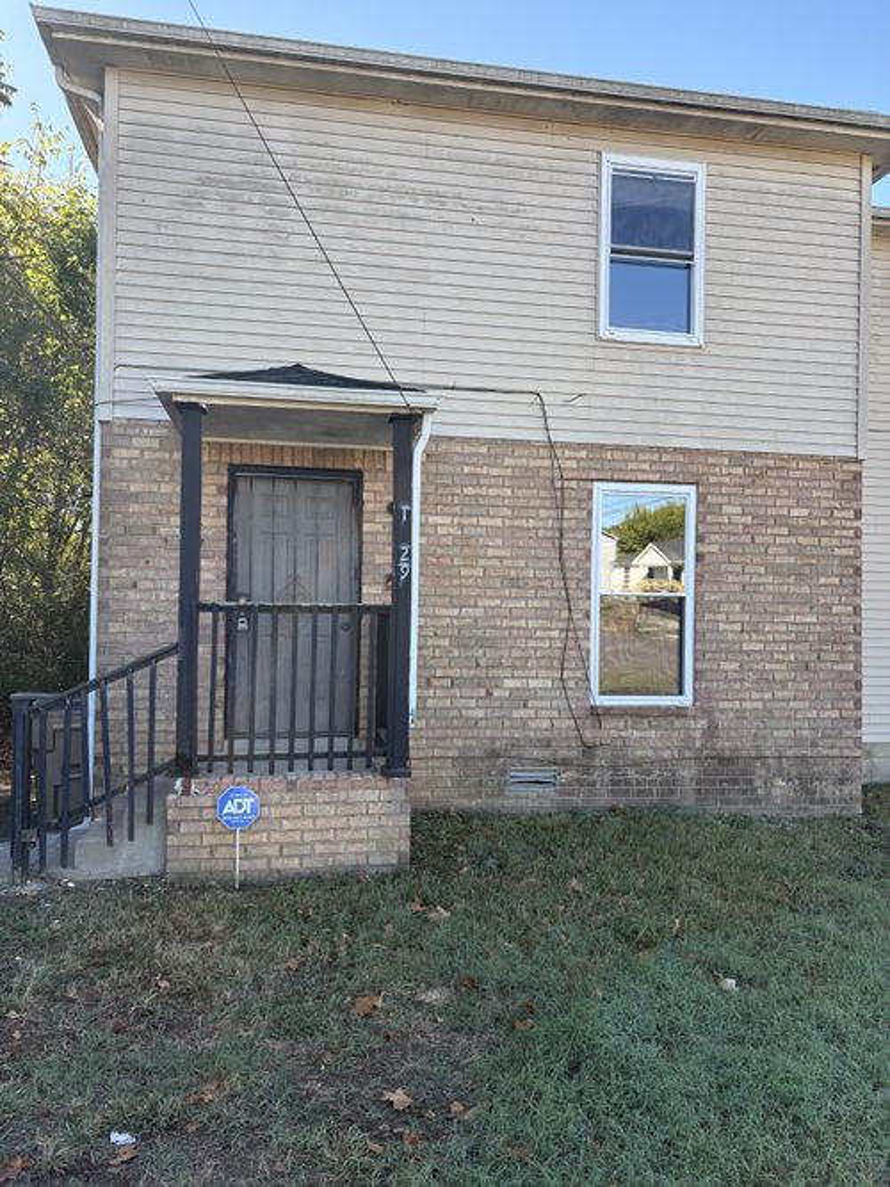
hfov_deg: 53.0
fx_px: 892
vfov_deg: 67.3
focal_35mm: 26
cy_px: 594
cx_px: 445
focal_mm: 5.96
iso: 64
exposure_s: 1/612
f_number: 1.6
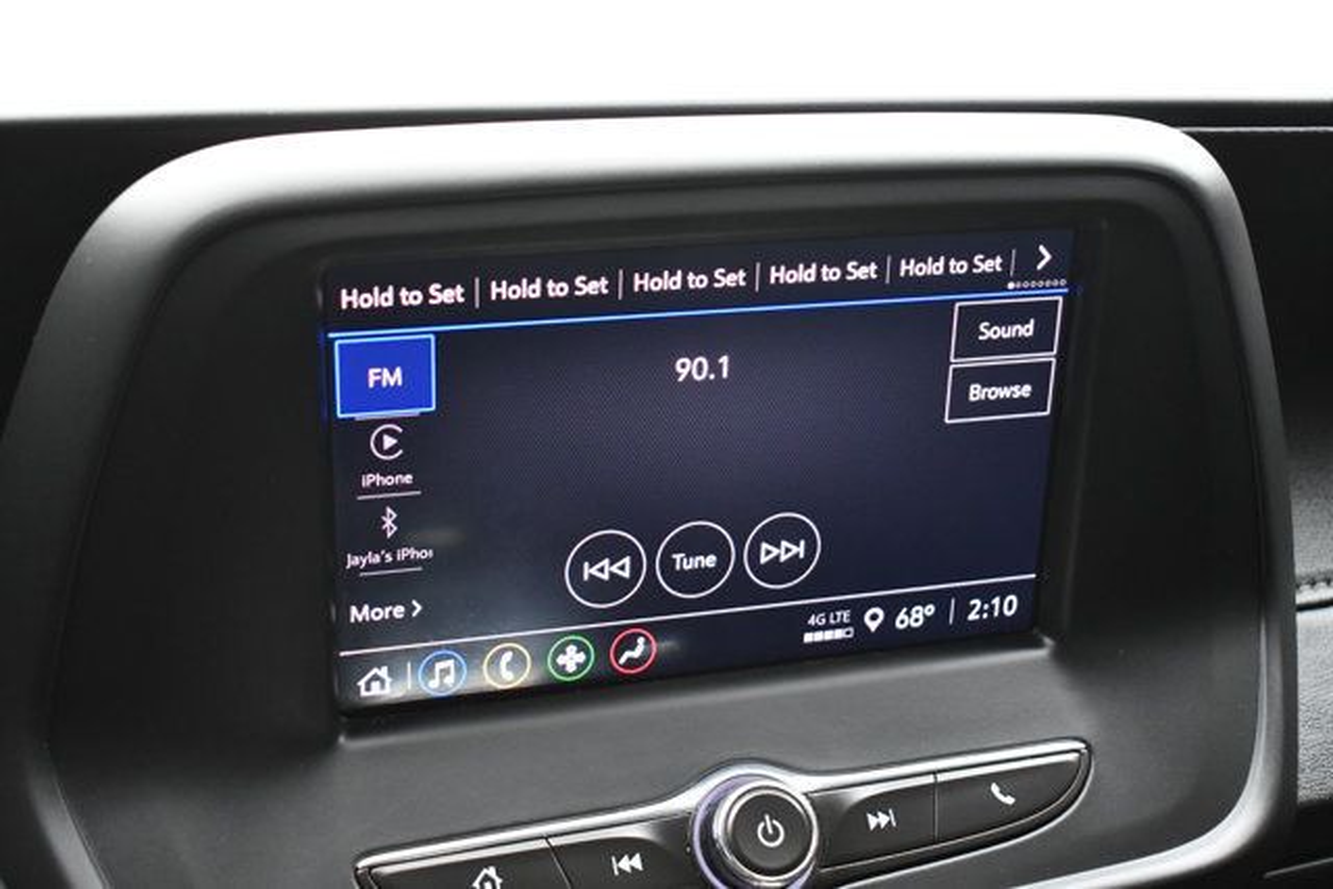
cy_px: 444
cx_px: 666
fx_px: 1778
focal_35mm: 48
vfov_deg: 28.1
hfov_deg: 41.1
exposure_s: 1/125
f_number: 4.5
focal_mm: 32
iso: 2000
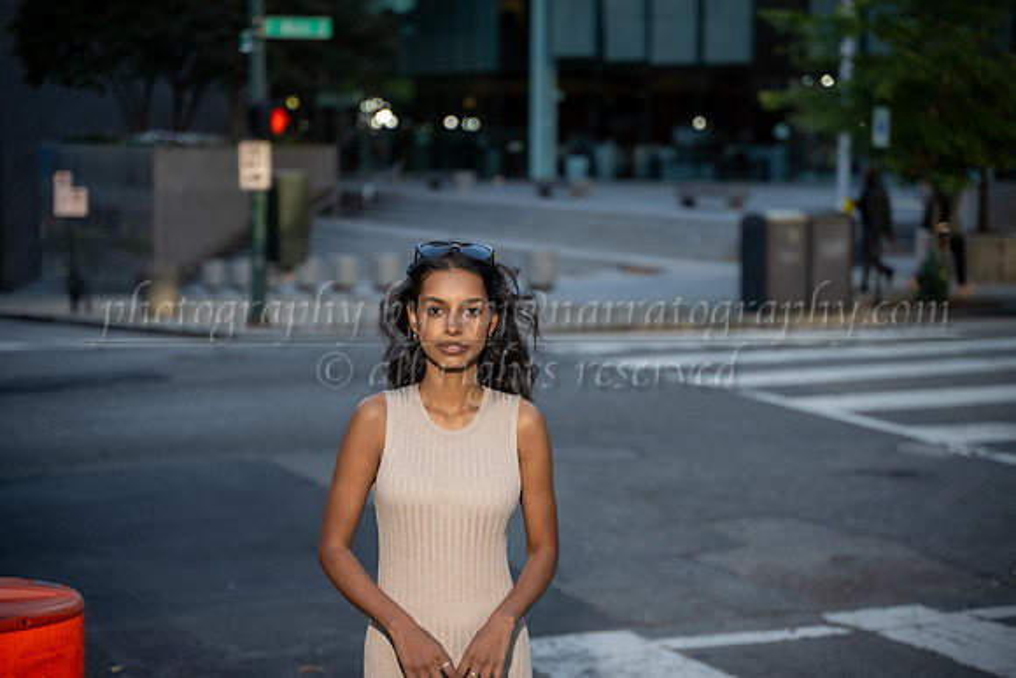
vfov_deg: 18.2
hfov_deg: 27.0
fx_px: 2117
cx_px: 508
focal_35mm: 75
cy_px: 339
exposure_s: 1/1250
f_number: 2.8
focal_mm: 75
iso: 400
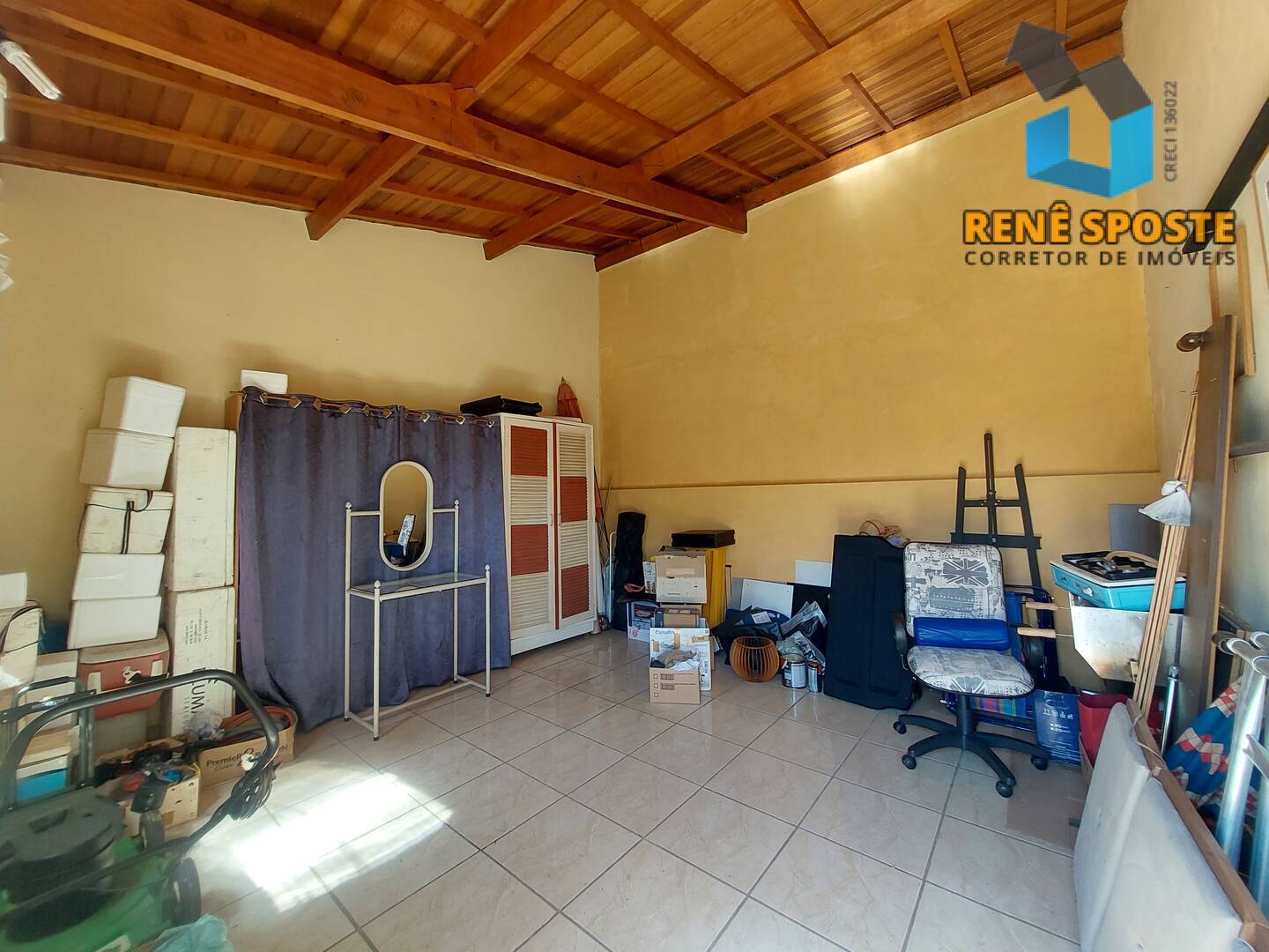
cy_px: 476
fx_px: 477
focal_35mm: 13
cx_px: 634
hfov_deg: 106.2
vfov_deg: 89.9
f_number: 2.2
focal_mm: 1.74
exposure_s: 1/60
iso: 64
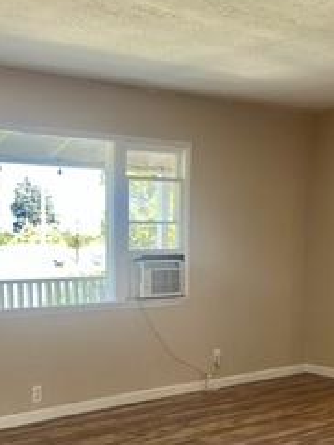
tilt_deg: -6.0
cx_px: 137
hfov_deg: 27.0
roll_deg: +0.1
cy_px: 316
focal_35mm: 54
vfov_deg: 35.0
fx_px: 694
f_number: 1.5
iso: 50
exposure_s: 1/121
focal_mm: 5.7
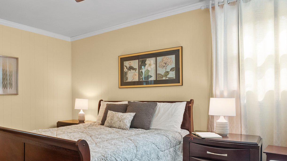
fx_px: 213
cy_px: 110
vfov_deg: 40.9
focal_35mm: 28
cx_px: 72
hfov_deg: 63.9
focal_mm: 16
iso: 400
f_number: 8
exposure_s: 1/3
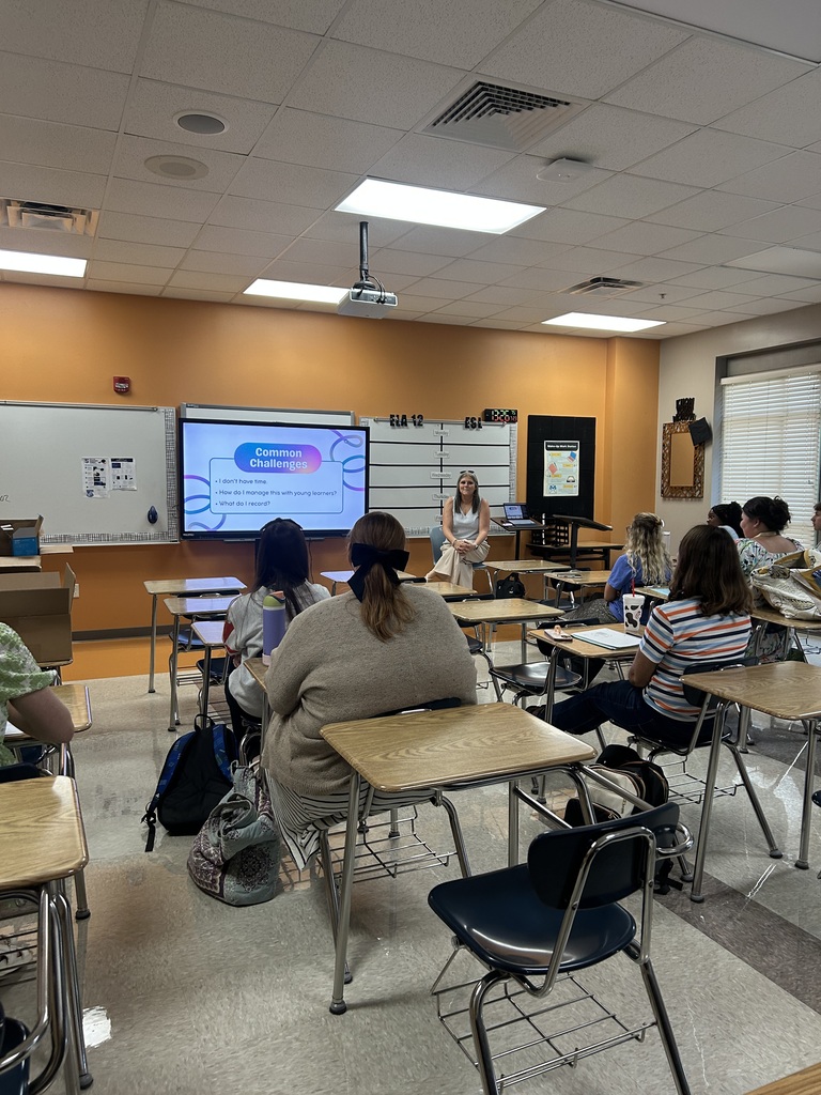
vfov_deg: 67.3
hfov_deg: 53.1
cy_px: 548
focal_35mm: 26
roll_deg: +0.5
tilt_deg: -7.0
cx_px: 410
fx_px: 822
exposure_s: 1/120
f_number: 1.5
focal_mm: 5.7
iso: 125
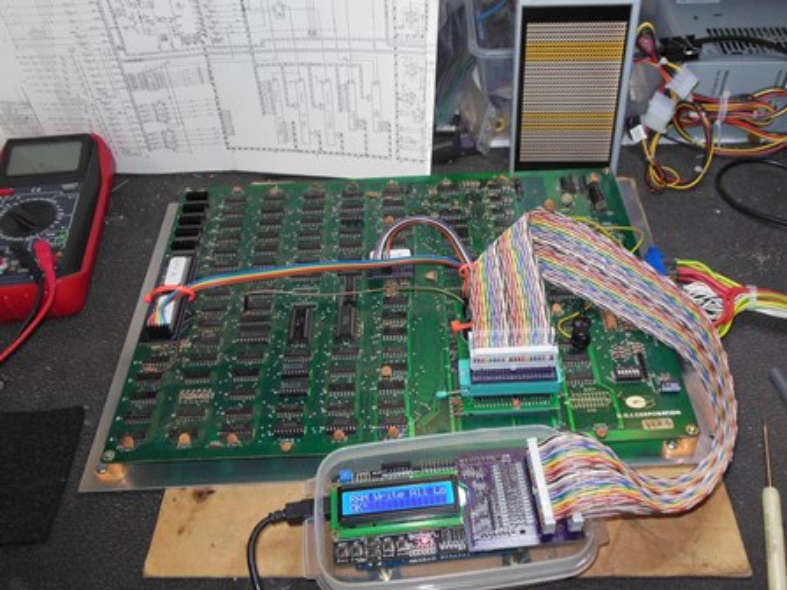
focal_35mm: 29
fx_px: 659
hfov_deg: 61.7
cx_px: 394
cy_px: 295
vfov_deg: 48.2
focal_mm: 5.2
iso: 125
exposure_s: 1/25
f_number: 3.3
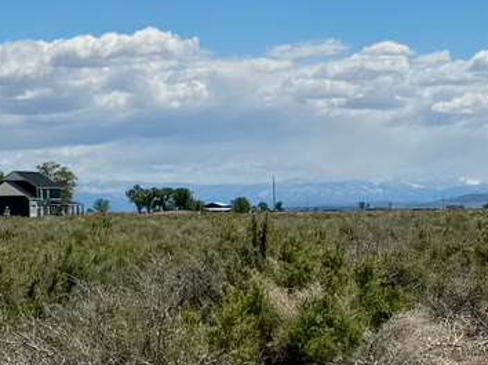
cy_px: 317
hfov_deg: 14.0
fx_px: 1958
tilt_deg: -3.6
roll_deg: -1.0
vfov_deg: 10.6
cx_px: 465
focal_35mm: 139
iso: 80
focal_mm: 6.76
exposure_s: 1/10417
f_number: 1.78
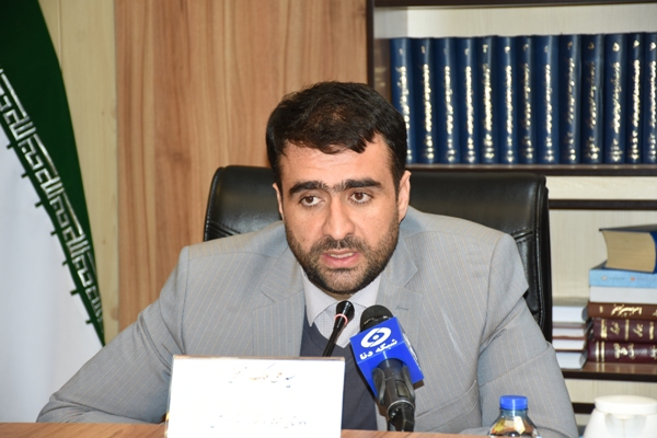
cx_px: 328
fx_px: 2327
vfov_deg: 10.8
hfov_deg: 16.1
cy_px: 219
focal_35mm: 128
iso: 400
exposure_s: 1/125
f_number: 5.3
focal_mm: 85
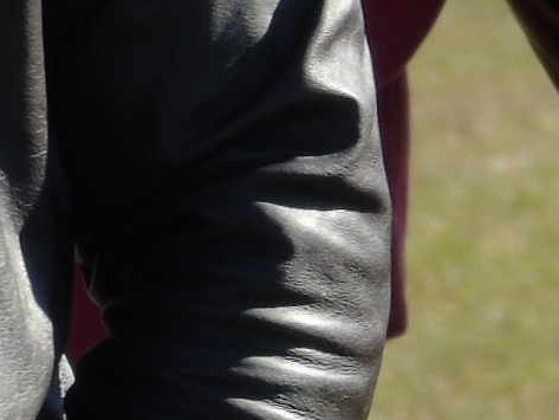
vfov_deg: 1.0
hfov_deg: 1.3
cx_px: -405
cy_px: -433
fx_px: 24617
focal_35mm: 1524
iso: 80
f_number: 4.9
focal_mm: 50
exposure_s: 1/200
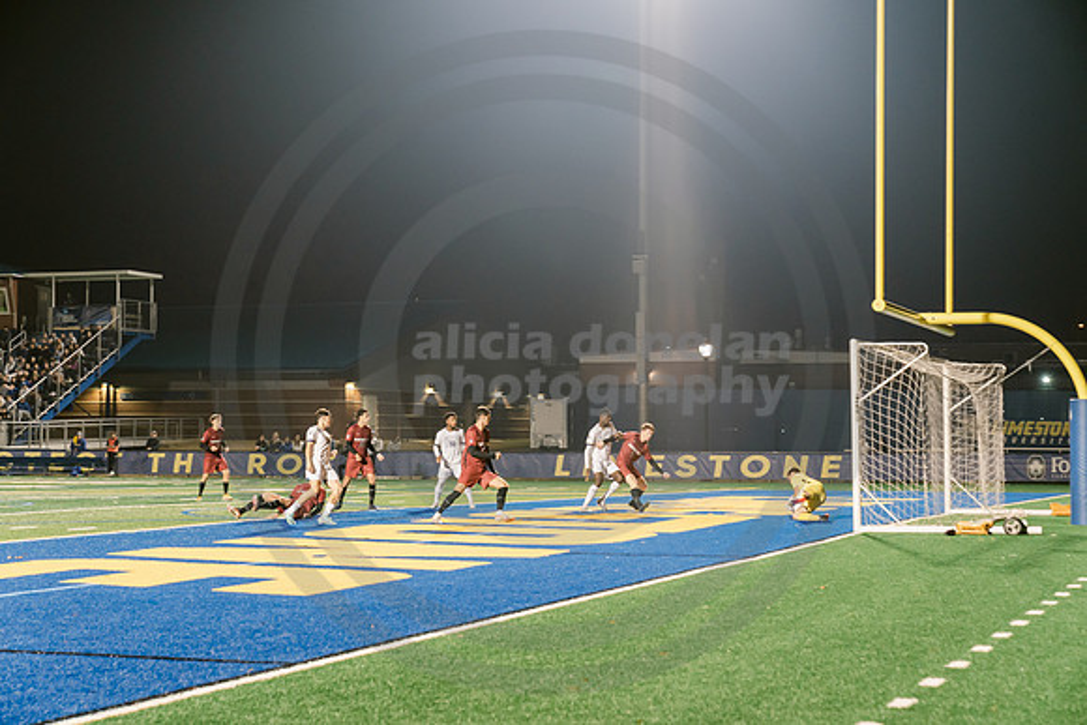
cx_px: 543
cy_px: 363
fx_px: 2114
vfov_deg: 19.5
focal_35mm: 70
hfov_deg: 28.8
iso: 2500
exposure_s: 1/160
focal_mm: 70
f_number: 4
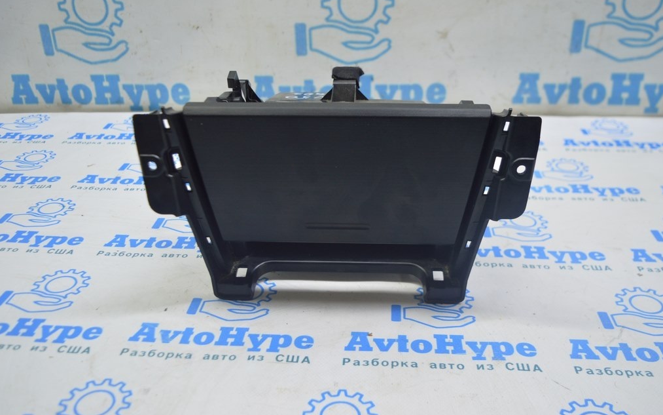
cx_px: 329
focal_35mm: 36
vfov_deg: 35.8
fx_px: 642
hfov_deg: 54.6
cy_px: 198
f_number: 3.8
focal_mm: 23
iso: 400
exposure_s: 1/40
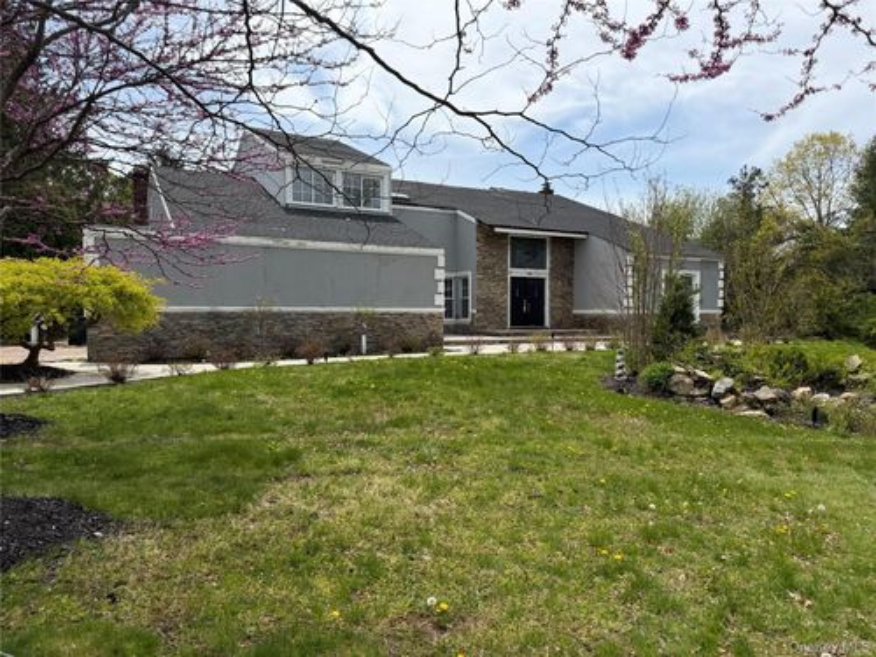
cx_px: 438
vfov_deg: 56.8
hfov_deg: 71.6
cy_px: 328
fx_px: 607
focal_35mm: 24
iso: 80
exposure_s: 1/4975
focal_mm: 6.76
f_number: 1.78
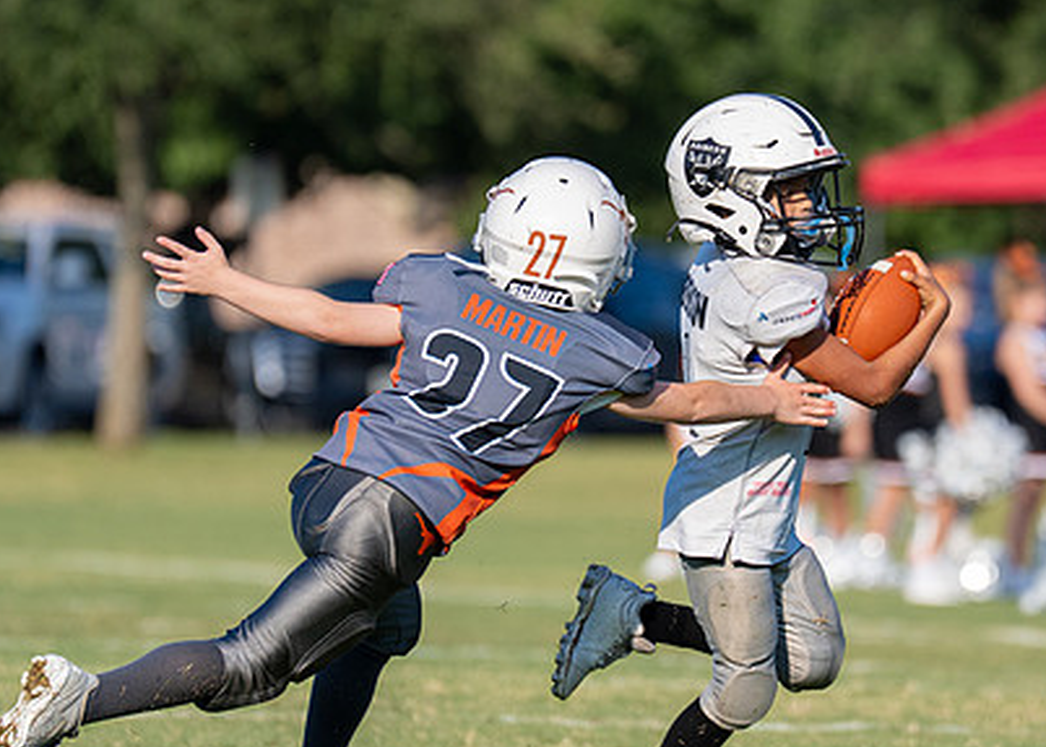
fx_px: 15683
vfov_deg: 2.7
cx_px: 718
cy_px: 381
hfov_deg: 3.8
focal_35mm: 528
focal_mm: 200
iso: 250
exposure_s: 1/3200
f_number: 2.8
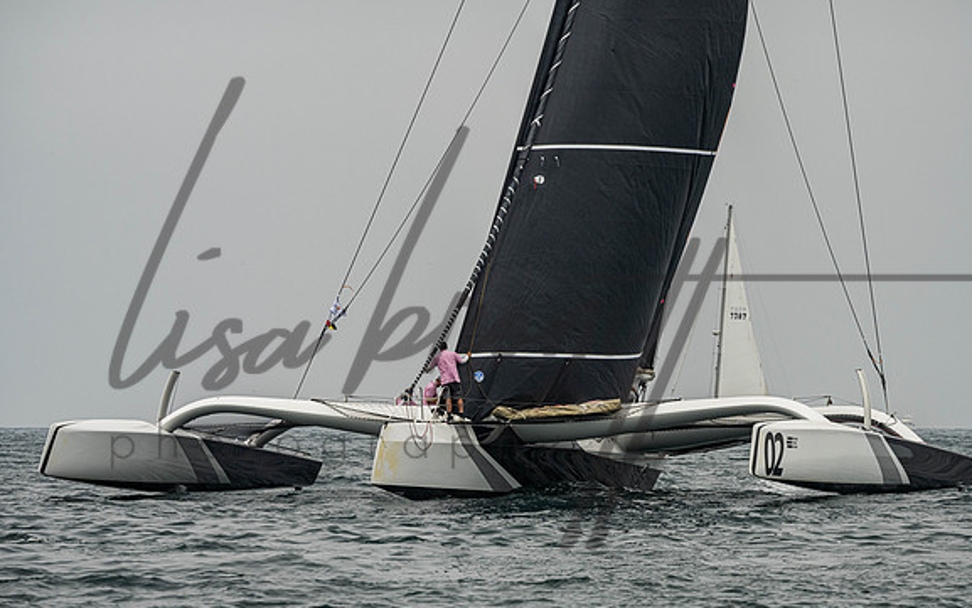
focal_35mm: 410
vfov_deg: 3.2
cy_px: 317
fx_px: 10864
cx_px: 485
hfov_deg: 5.1
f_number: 13
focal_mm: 400
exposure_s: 1/1250
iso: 500
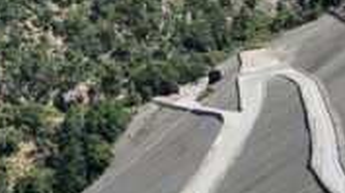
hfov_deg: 11.3
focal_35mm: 190
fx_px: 1736
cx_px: 302
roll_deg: -0.2
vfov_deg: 6.4
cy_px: 125
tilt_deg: -11.5
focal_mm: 9
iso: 32
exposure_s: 1/598
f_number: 2.8
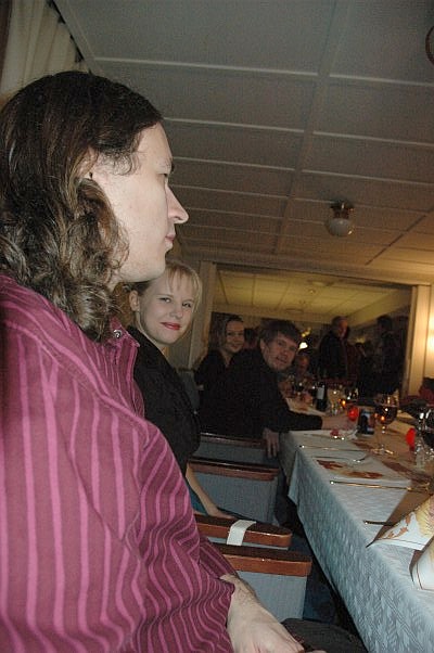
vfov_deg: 67.4
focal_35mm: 27
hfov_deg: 47.8
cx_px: 217
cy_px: 326
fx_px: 489
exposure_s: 1/60
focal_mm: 18
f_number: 5
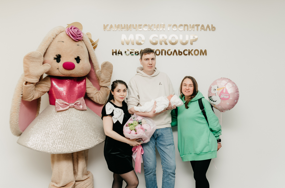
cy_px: 99
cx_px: 149
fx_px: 232
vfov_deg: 44.2
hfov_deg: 63.2
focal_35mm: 29
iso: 160
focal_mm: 27
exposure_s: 1/160
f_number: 4
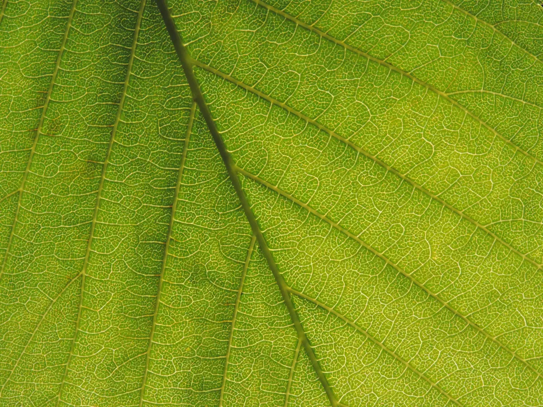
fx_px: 1098
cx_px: 272
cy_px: 204
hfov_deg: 27.8
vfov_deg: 21.0
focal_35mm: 70
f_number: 7.6
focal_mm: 12.4
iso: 400
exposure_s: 1/200
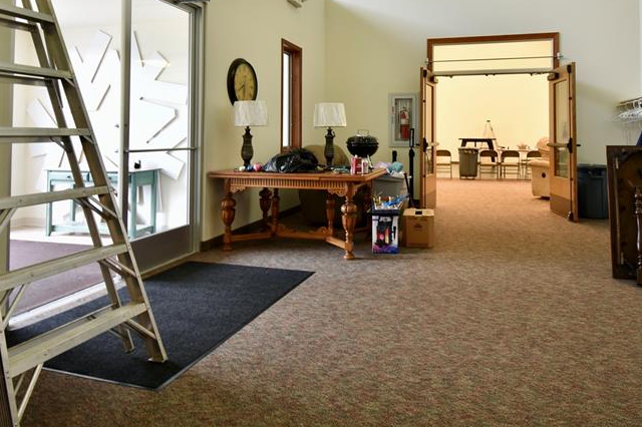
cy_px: 119
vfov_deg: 51.3
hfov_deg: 73.4
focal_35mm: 24
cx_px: 363
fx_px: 428
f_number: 4.5
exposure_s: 1/15
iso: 180
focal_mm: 10
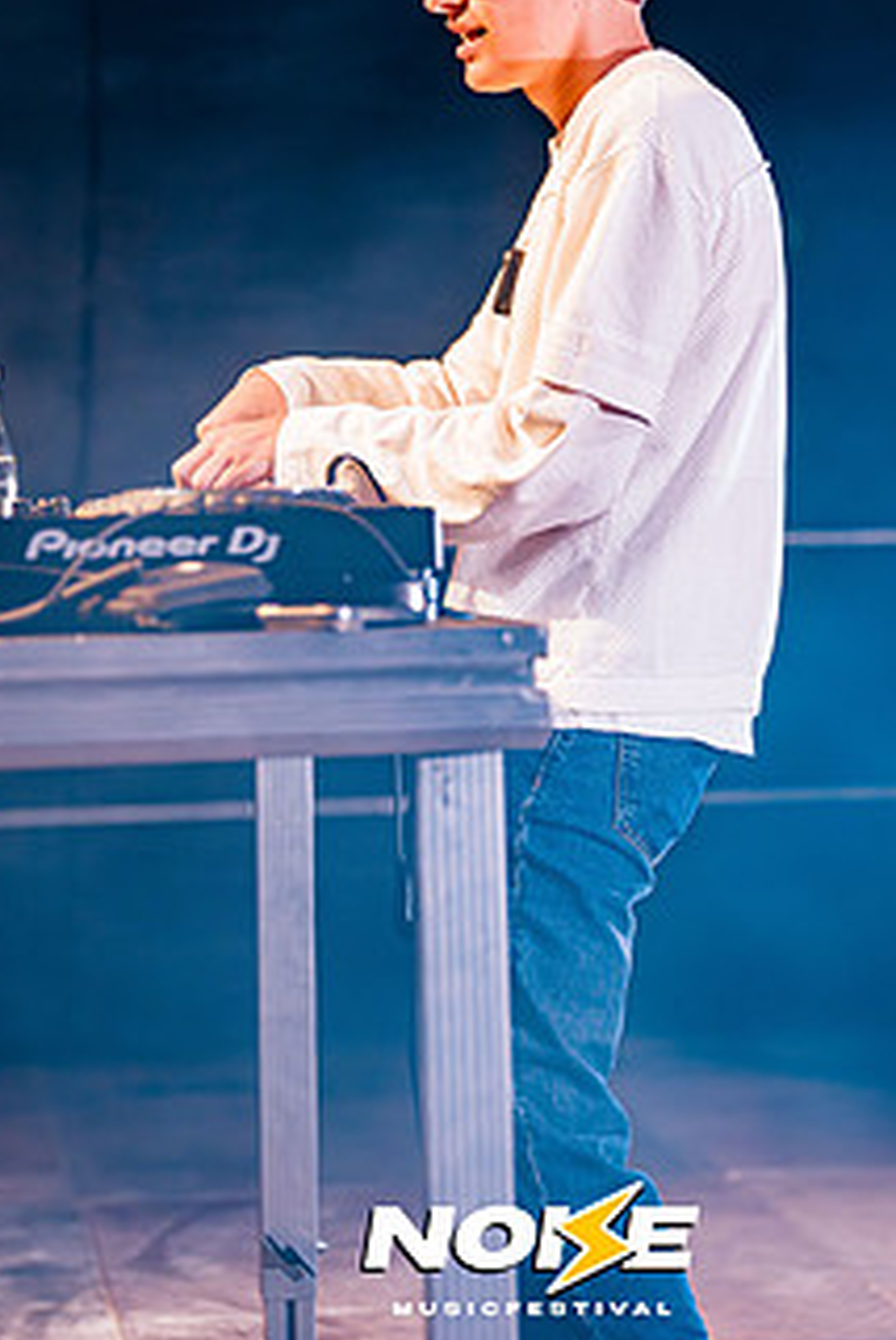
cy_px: 456
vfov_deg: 16.3
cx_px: 532
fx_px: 4656
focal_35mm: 125
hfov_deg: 11.0
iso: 1250
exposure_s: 1/160
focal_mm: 89
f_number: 2.8
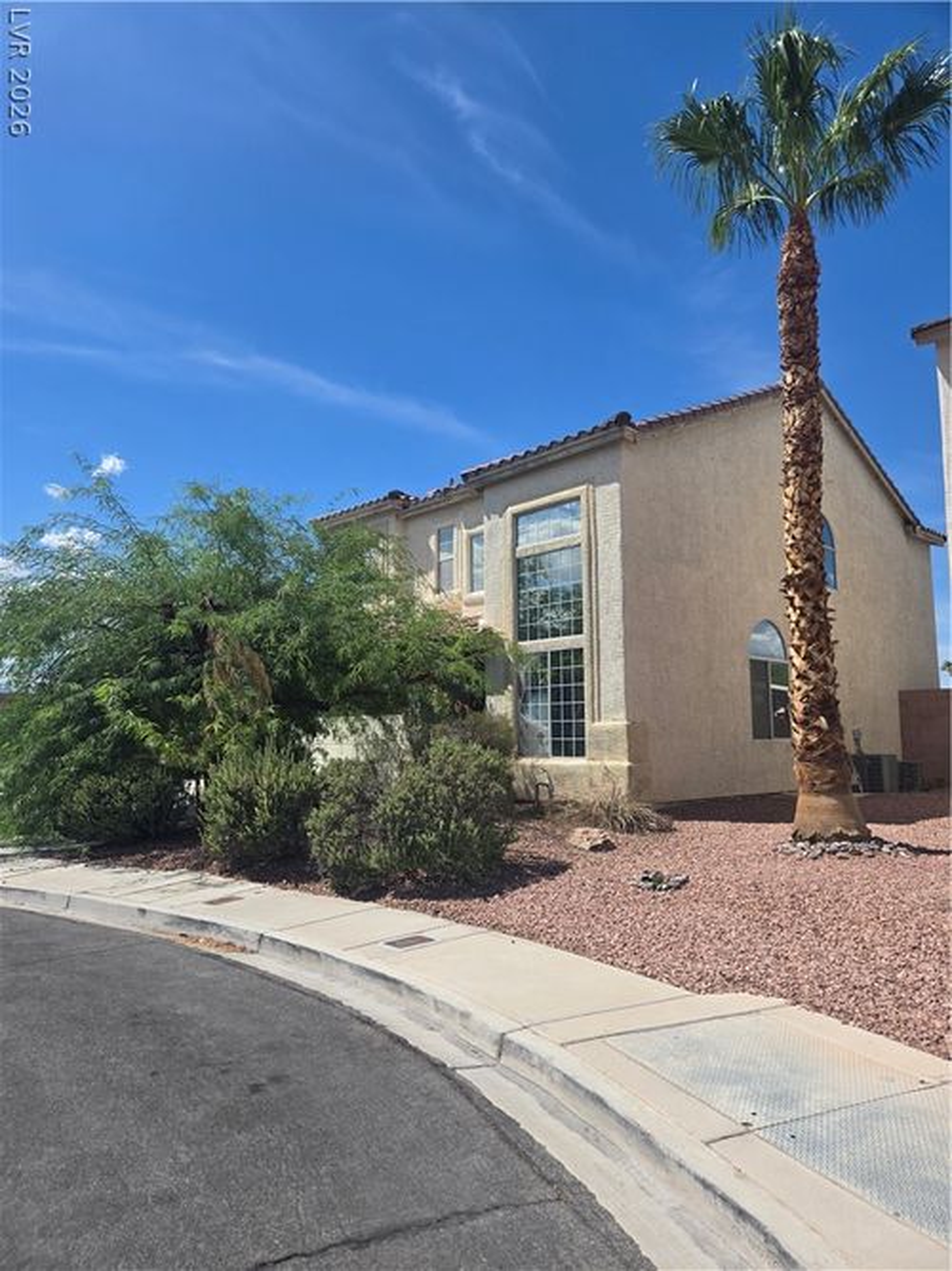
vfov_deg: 73.9
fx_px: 844
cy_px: 636
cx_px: 476
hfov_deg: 58.9
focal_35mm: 23
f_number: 1.8
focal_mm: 5.4
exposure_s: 1/2321
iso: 25
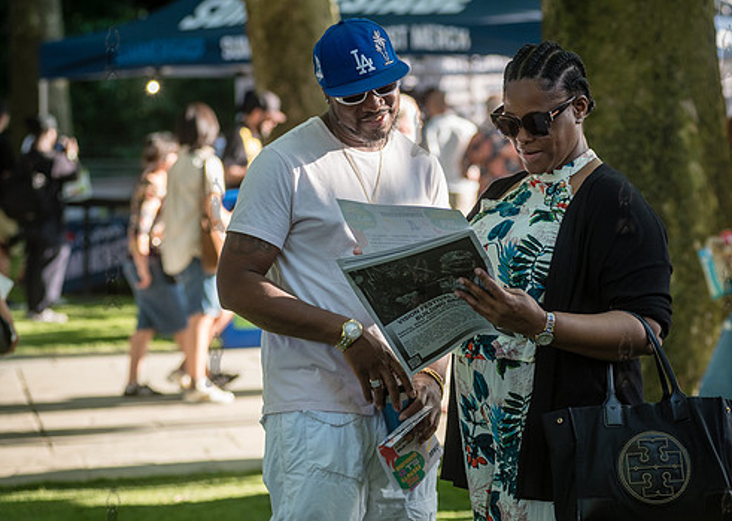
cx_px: 419
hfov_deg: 15.3
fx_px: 2722
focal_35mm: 131
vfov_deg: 11.0
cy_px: 263
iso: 500
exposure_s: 1/800
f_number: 3.5
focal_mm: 100
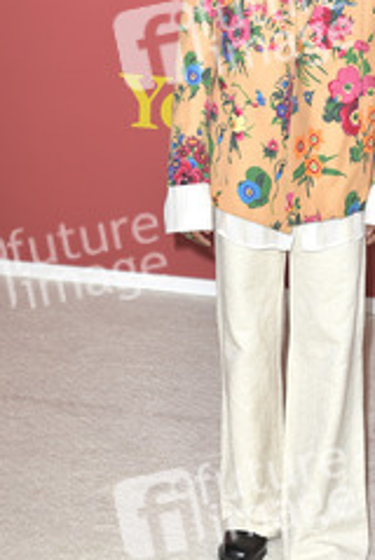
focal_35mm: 92
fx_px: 1433
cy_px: 152
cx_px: 304
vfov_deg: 22.0
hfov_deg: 14.8
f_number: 6.3
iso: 400
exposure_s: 1/250
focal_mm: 55
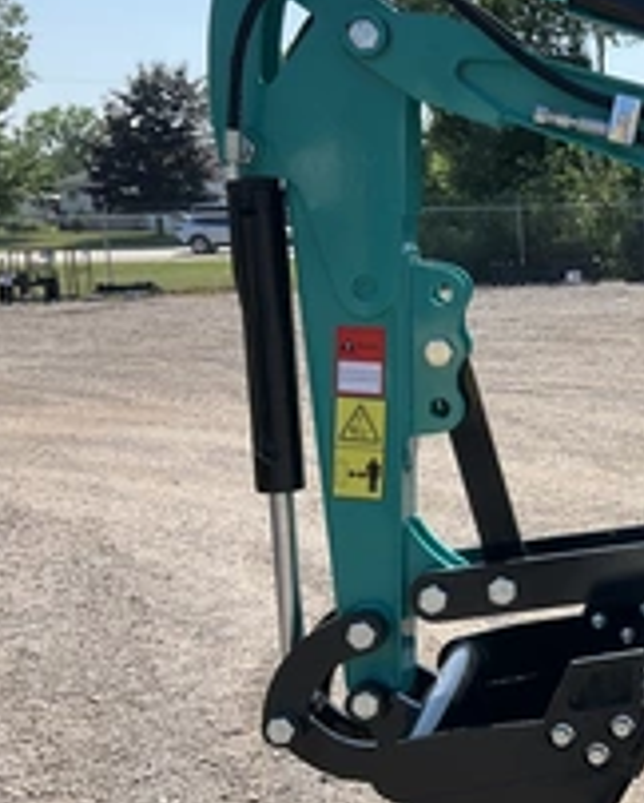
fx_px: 1332
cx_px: 712
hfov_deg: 25.2
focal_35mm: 56
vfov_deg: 33.5
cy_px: 398
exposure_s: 1/1221
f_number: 1.8
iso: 25
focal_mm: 3
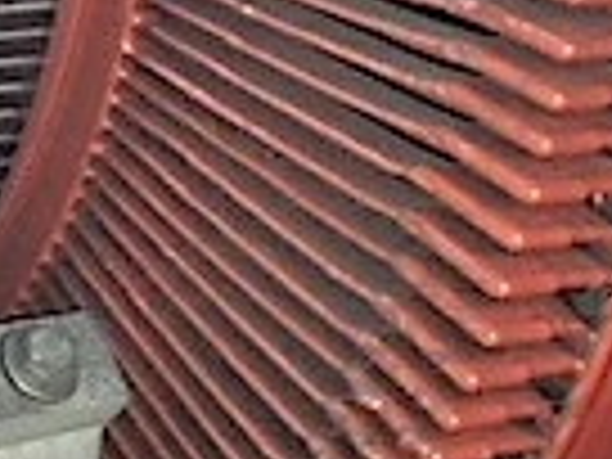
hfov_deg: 14.4
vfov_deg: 10.9
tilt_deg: +1.7
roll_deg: +6.7
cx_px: 140
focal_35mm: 136
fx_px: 2404
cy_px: 126
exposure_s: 1/30
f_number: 2.2
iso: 50
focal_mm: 4.15
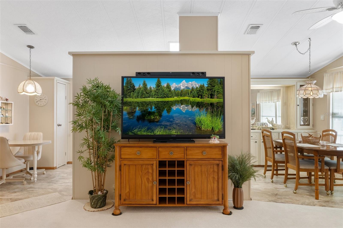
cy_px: 114
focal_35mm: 23
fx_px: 221
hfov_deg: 75.5
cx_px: 172
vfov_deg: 54.6
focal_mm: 15.5
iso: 500
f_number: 8
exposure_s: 1/5
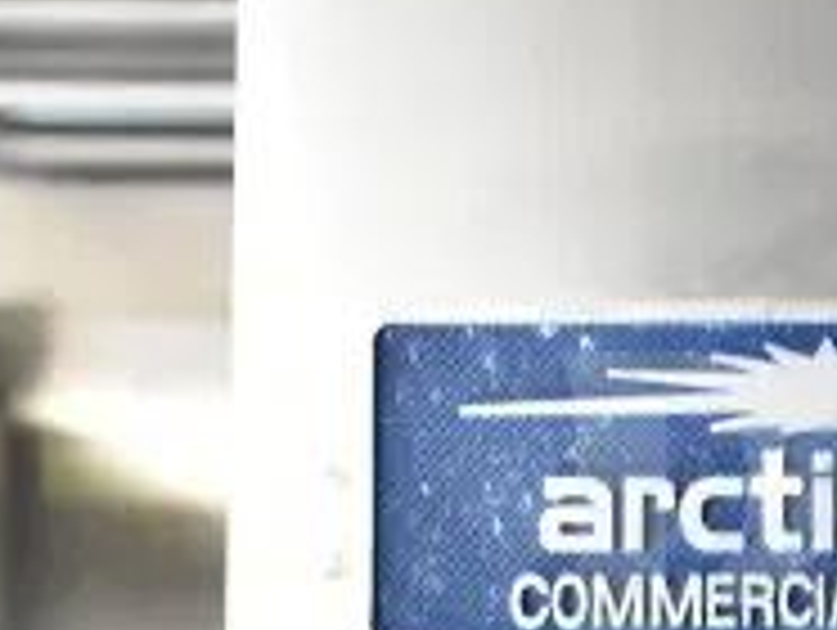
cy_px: 709
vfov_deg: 16.8
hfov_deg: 21.6
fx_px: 2058
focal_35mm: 85
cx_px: 958
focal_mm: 18
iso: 6400
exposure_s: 1/50
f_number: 3.5
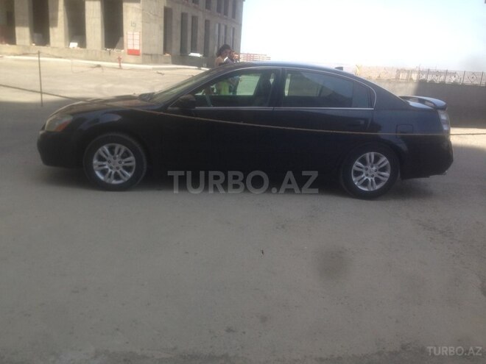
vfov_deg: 42.9
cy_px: 182
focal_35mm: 33
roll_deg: -5.0
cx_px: 243
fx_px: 463
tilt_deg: -11.0
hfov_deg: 55.4
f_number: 2.4
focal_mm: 4.12
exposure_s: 1/536
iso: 50
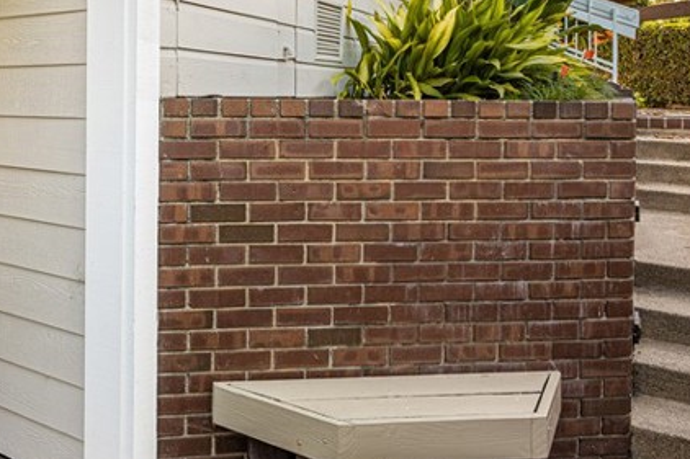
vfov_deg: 37.6
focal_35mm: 34
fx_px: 651
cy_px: 100
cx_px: 113
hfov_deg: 51.4
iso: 100
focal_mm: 14
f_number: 8
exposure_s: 1/200
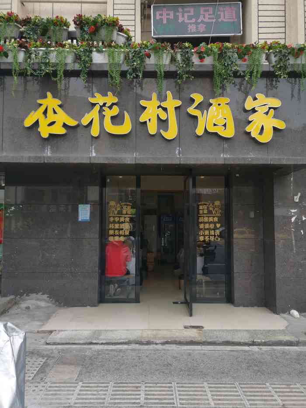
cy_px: 204
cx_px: 153
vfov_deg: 65.3
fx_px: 318
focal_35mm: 27
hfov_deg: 51.4
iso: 50
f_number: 1.8
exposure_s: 1/714
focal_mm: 5.58
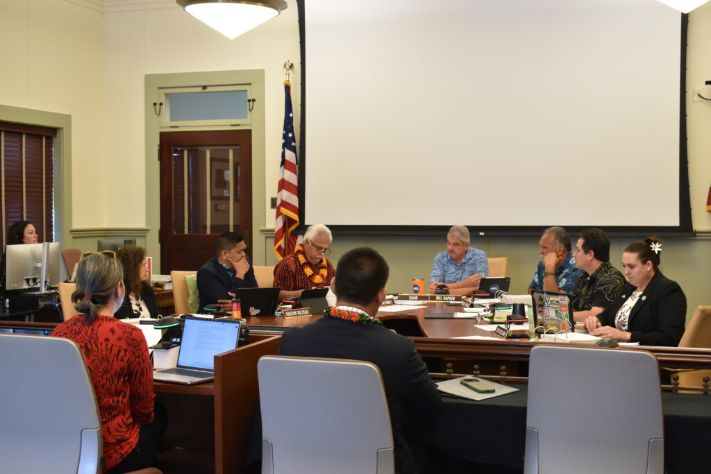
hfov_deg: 37.8
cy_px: 237
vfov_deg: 25.8
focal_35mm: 52
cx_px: 356
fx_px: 1037
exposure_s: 1/30
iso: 1000
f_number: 6.3
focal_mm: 35
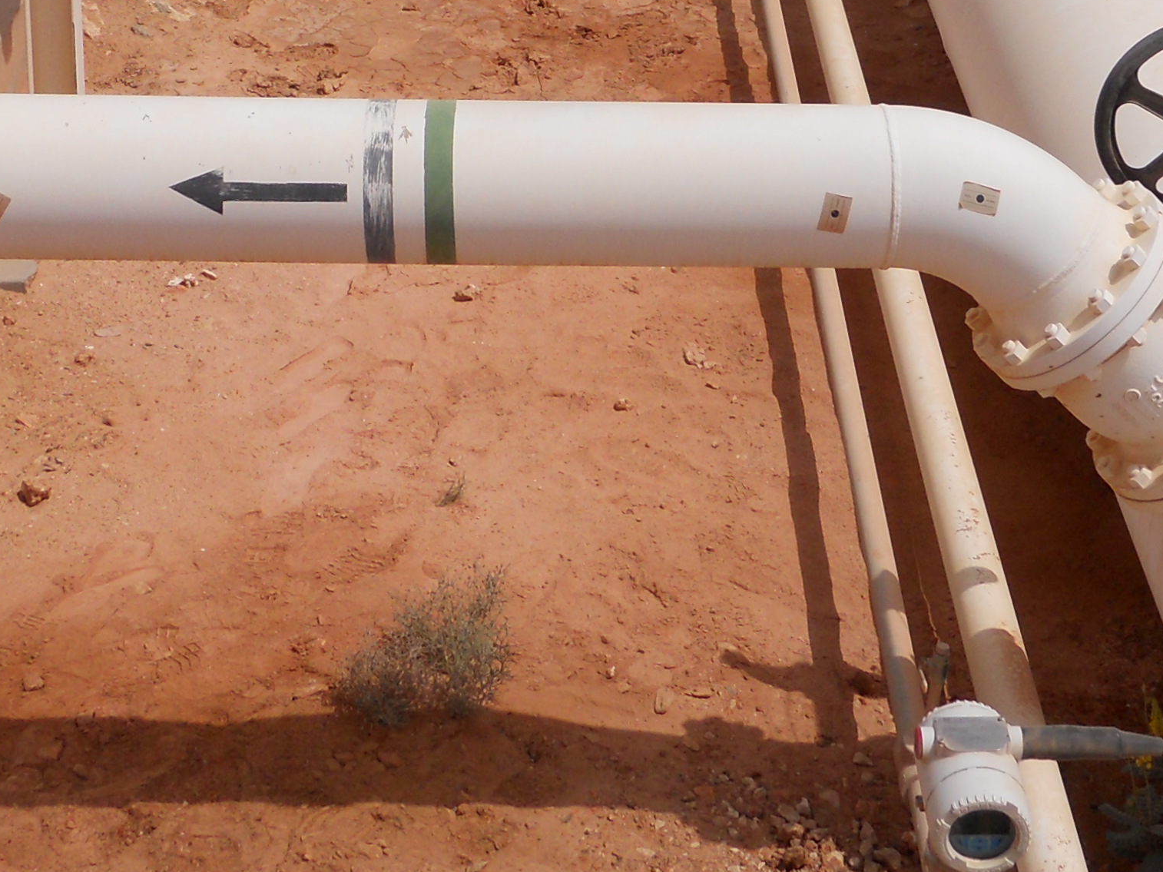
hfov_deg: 26.3
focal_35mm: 74
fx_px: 2486
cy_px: -70
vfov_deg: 19.1
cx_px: 619
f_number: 5.4
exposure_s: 1/800
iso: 80
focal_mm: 5
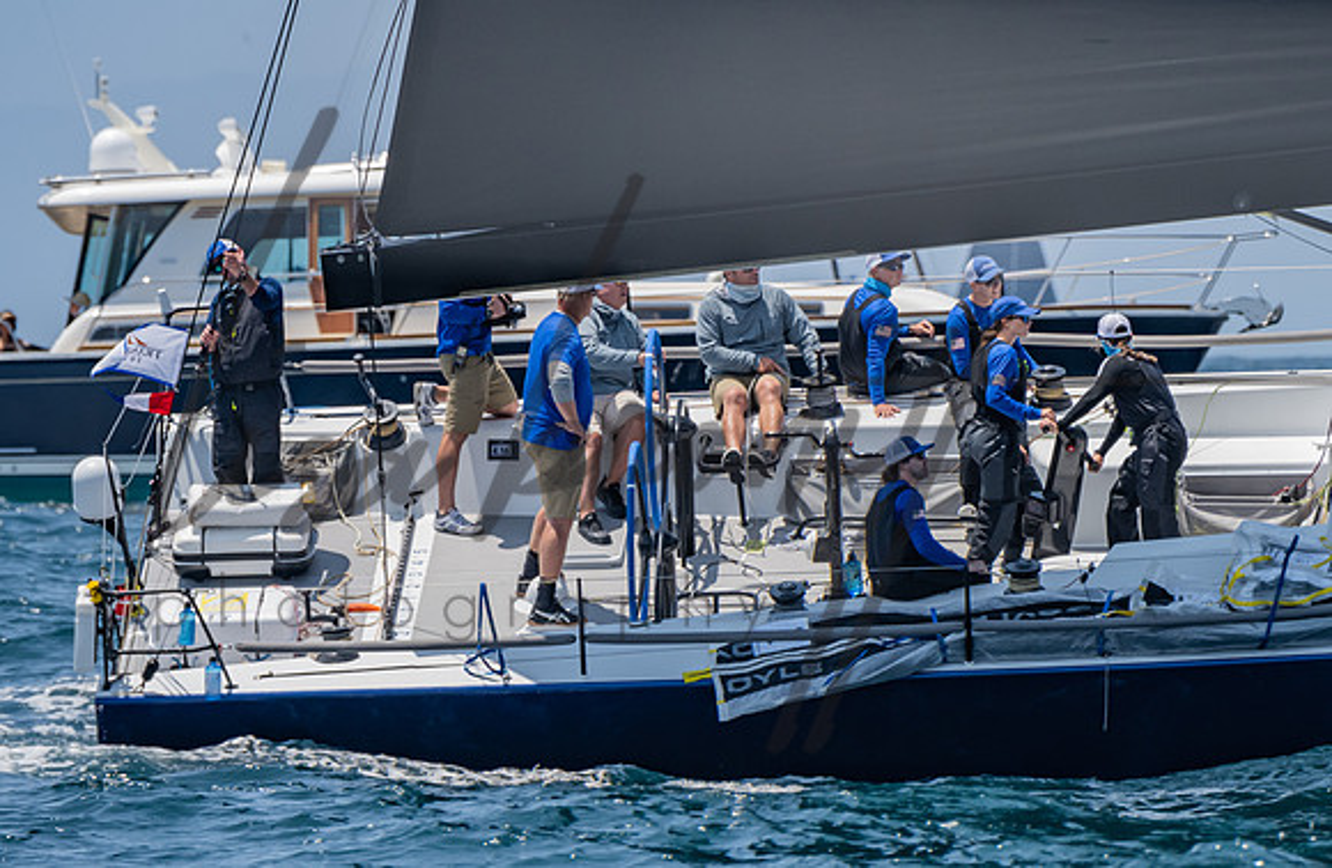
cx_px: 860
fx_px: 22882
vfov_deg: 2.2
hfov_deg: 3.3
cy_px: 233
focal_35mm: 623
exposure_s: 1/1250
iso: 400
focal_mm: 320
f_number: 6.3
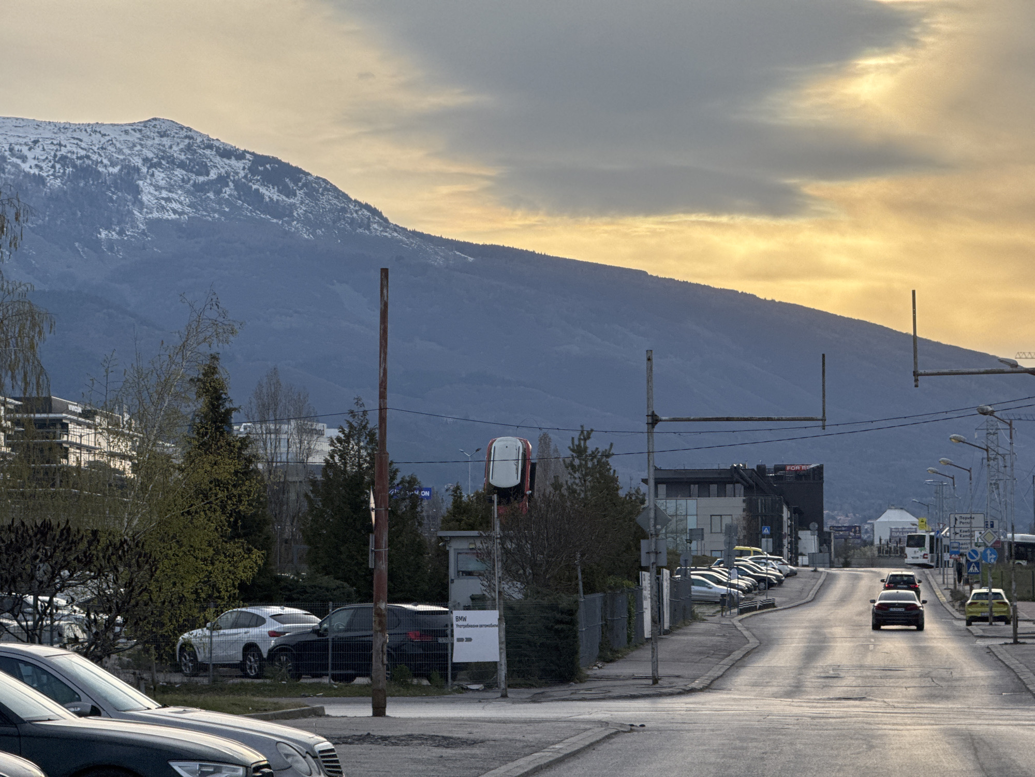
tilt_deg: +4.2
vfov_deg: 12.3
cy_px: 388
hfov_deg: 16.4
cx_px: 518
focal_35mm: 120
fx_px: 3588
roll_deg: +0.5
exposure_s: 1/759
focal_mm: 15.66
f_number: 2.8
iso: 50
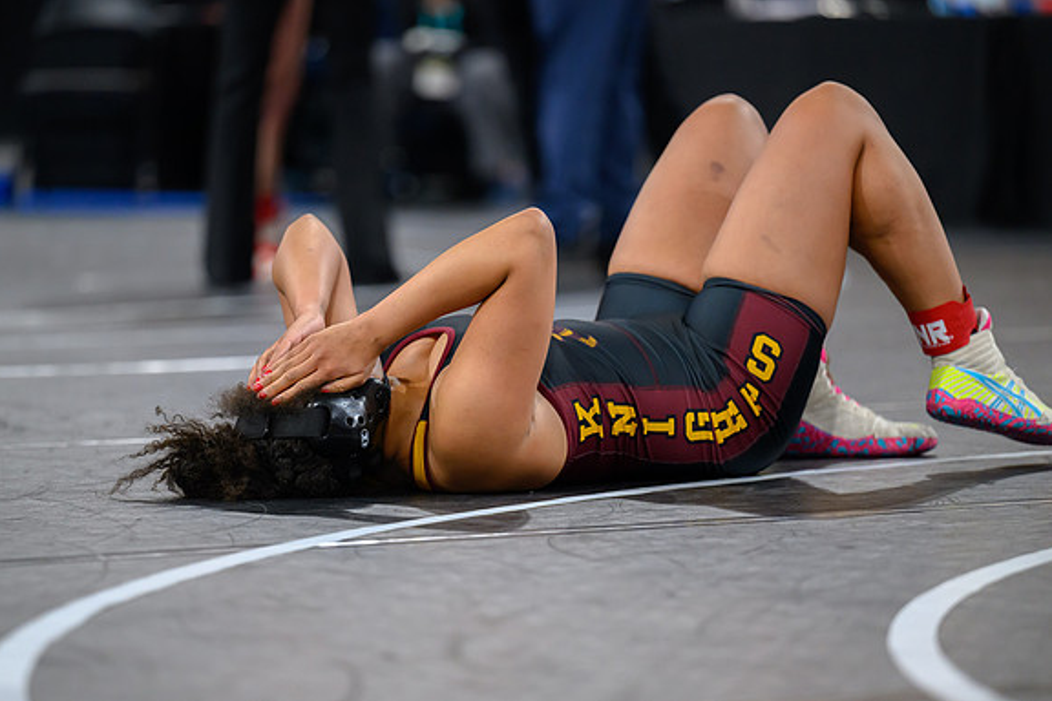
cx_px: 437
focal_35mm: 219
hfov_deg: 9.4
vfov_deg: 6.3
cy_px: 405
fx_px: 6399
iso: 2500
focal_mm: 185
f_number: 2.8
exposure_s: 1/800
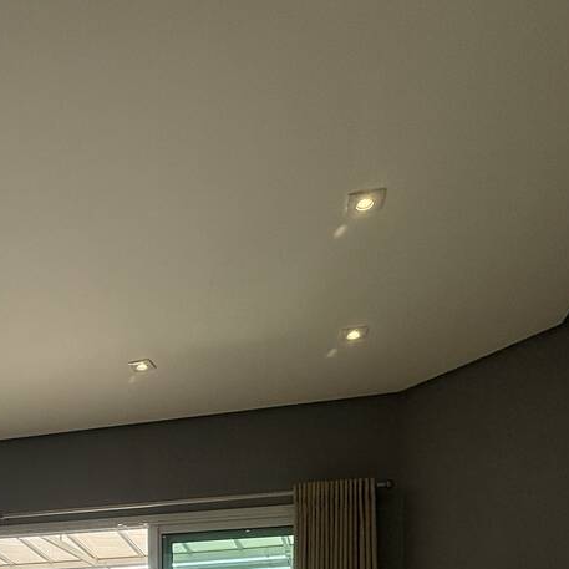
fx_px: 725
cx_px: 88
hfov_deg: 40.5
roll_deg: +0.4
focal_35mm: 39
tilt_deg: +3.2
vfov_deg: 35.8
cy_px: 642
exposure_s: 1/197
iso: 64
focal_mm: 2.22
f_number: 2.2
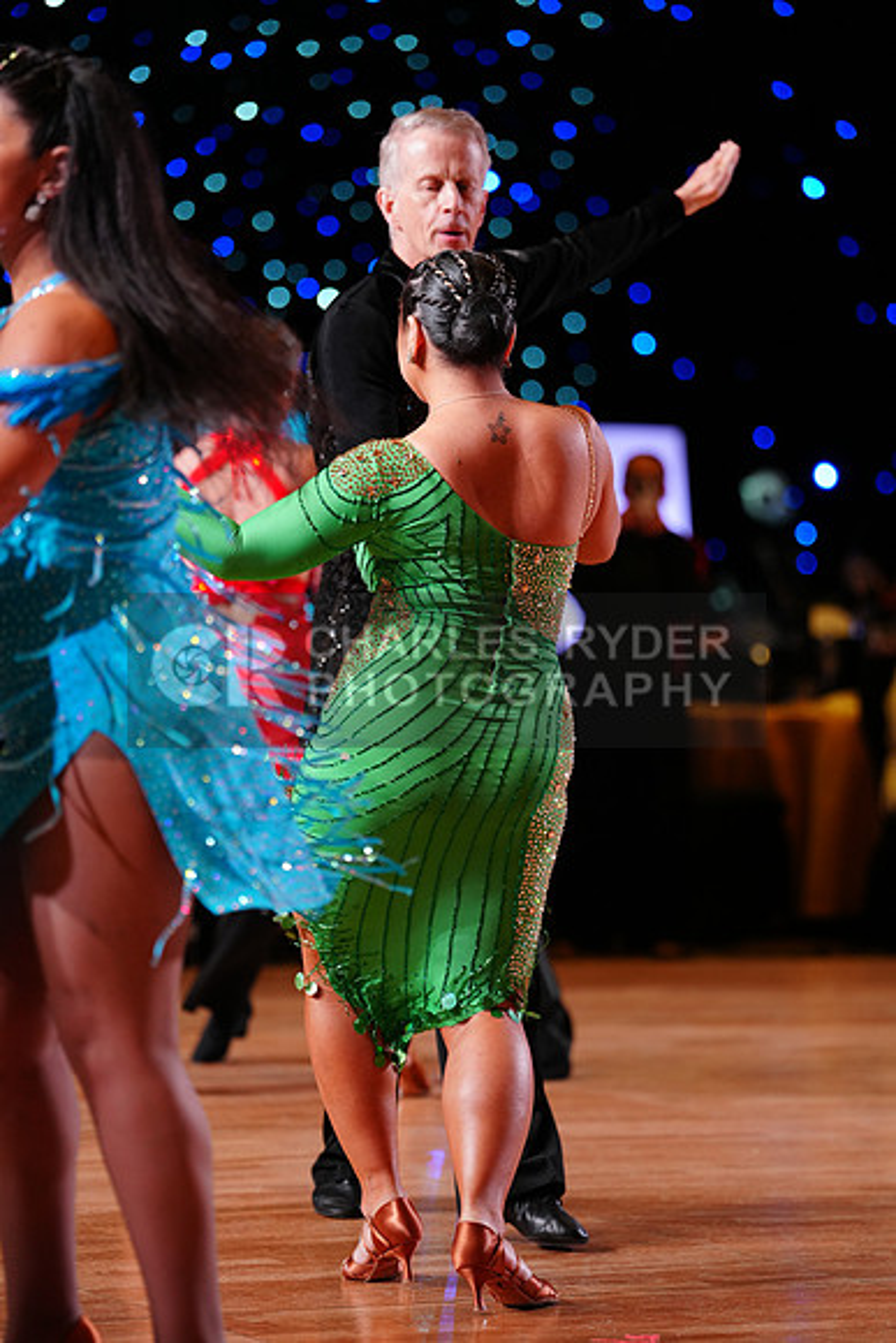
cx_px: 448
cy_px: 672
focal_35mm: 135
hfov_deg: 10.2
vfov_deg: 15.2
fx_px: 5037
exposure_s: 1/400
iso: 1250
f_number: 2.8
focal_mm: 135
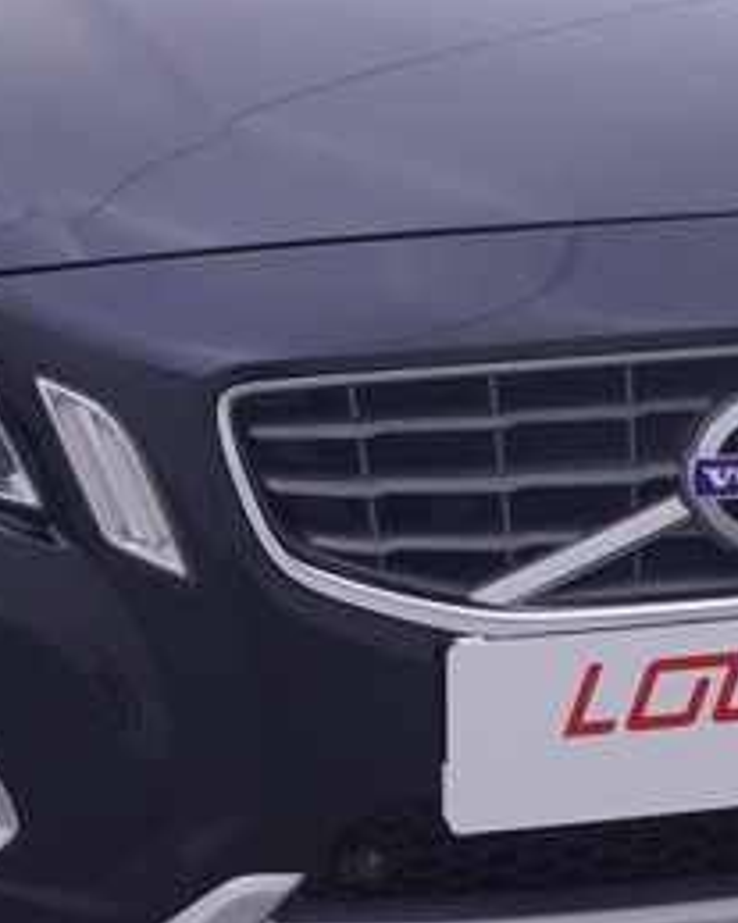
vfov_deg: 15.7
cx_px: 317
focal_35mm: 118
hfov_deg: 13.1
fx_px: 3213
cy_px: -207
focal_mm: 15
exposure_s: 1/80
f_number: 5
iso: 200
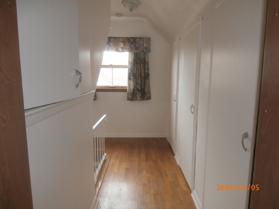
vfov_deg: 56.8
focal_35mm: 24
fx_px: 193
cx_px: 140
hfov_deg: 71.6
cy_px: 104
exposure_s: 1/30
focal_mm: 4.2
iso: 100
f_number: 3
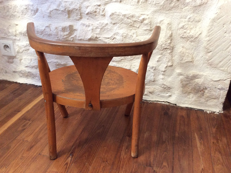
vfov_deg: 44.1
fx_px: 213
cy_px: 86
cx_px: 116
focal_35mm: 32
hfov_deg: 56.9
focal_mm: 3.3
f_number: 2.4
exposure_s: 1/25
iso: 160
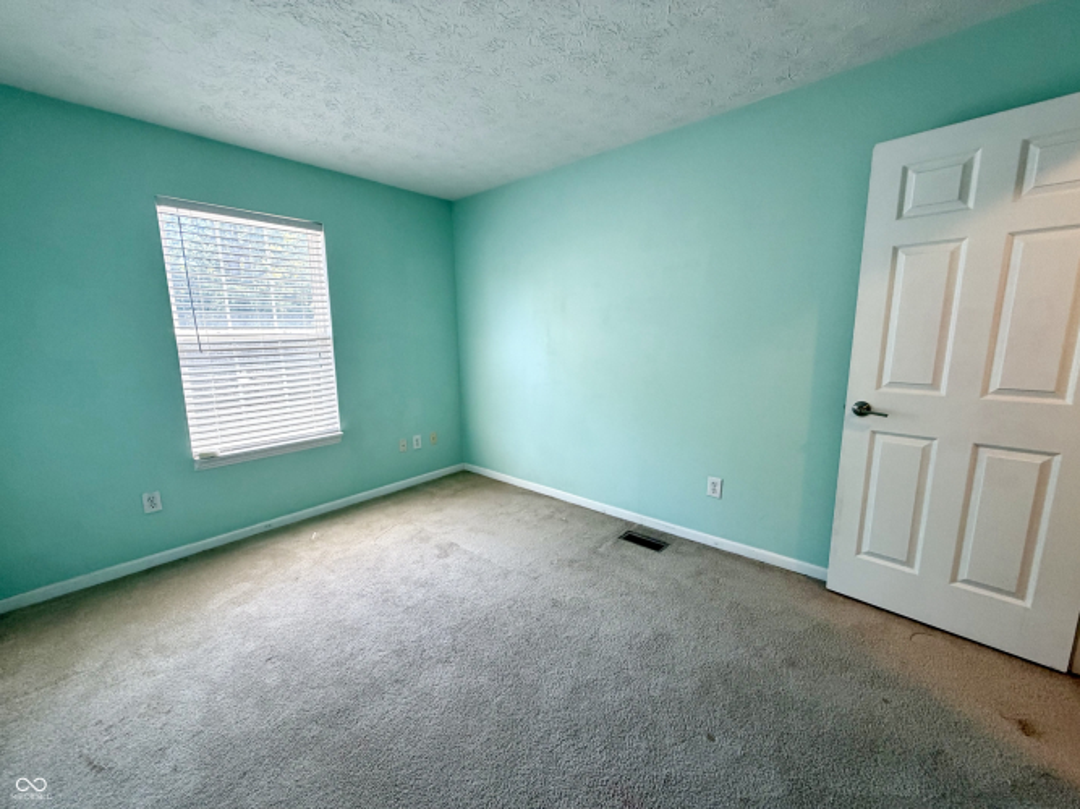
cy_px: 404
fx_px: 437
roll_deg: +1.6
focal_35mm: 14
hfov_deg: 102.1
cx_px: 540
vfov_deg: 85.7
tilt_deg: -9.8
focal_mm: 2.22
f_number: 2.2
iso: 250
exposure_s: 1/121
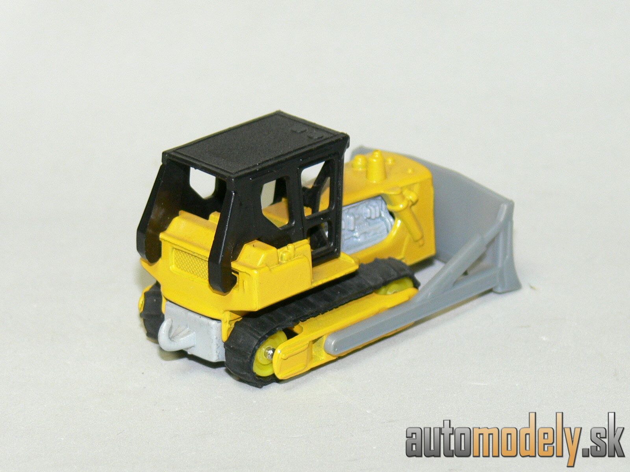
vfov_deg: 10.2
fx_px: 2639
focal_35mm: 145
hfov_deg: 13.6
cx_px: 315
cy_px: 236
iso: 100
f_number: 3.2
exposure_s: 1/30
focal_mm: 19.3
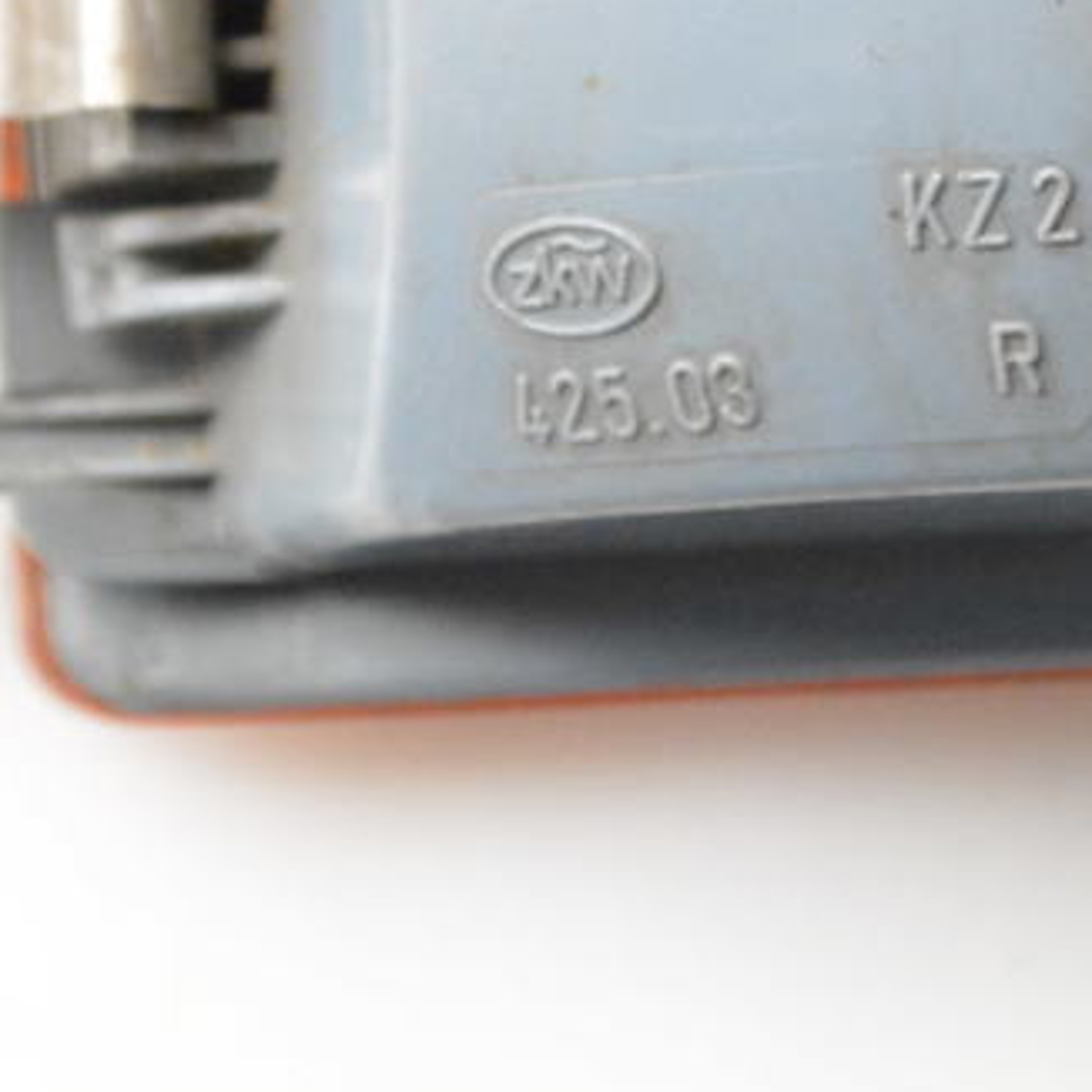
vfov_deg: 8.7
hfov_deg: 8.7
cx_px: 1012
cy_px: -23
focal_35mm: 200
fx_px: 7138
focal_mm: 50
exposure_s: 1/320
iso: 6400
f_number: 7.1
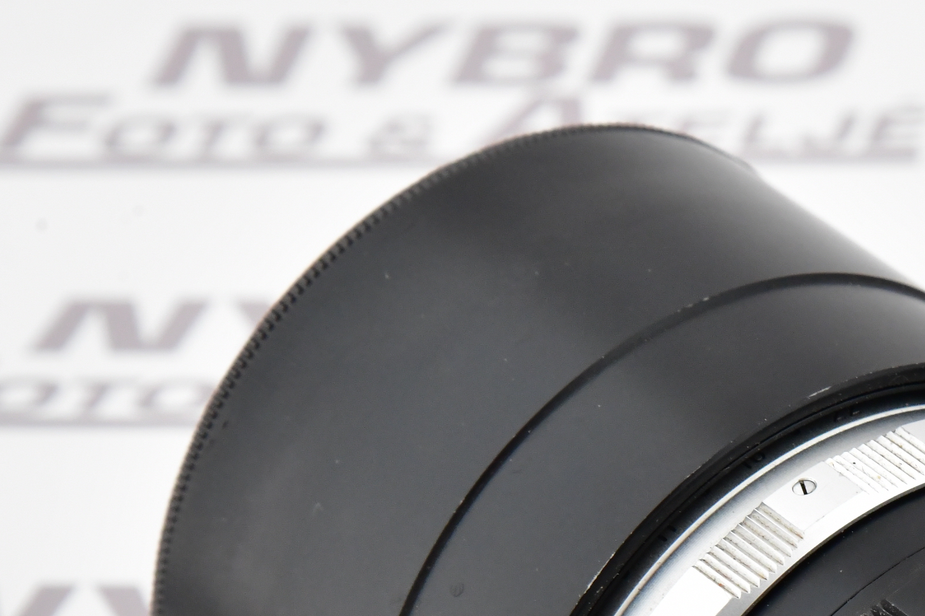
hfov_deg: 6.0
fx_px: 8759
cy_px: 802
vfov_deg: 4.0
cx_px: 1288
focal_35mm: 341
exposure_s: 1/125
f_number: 13
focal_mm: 120
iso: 2000
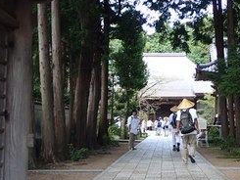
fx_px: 555
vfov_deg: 18.4
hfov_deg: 24.2
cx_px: 172
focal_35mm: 80
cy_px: 70
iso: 250
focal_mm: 8.99
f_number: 3.2
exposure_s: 1/50
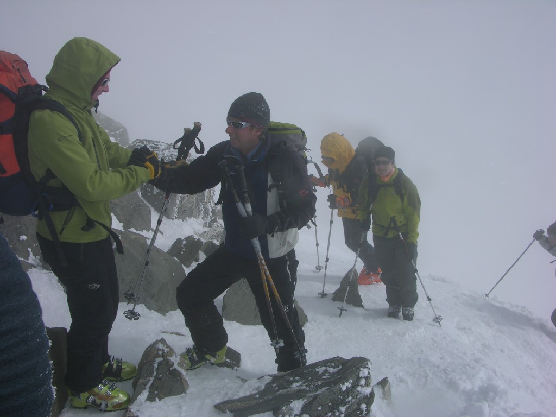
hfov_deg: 52.6
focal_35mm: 35
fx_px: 562
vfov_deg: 40.7
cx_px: 278
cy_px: 208
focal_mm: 8.9
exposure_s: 1/665
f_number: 8
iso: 50
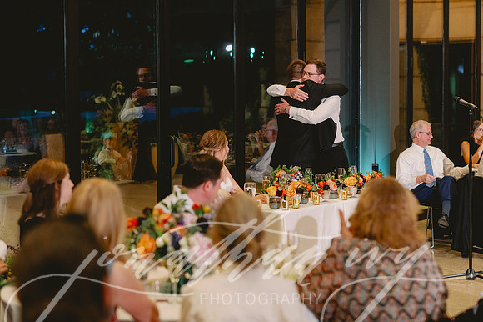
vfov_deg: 16.1
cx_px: 242
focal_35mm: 85
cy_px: 161
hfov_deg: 23.9
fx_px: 1140
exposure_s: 1/160
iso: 2000
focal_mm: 85
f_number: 2.8
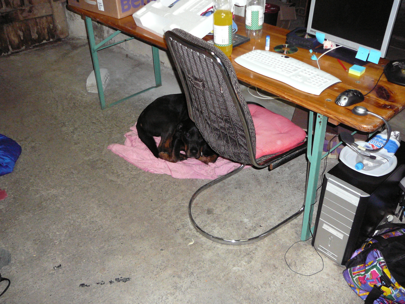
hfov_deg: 52.6
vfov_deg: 40.7
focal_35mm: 35
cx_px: 202
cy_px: 152
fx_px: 409
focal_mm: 5.2
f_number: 2.8
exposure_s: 1/30
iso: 320
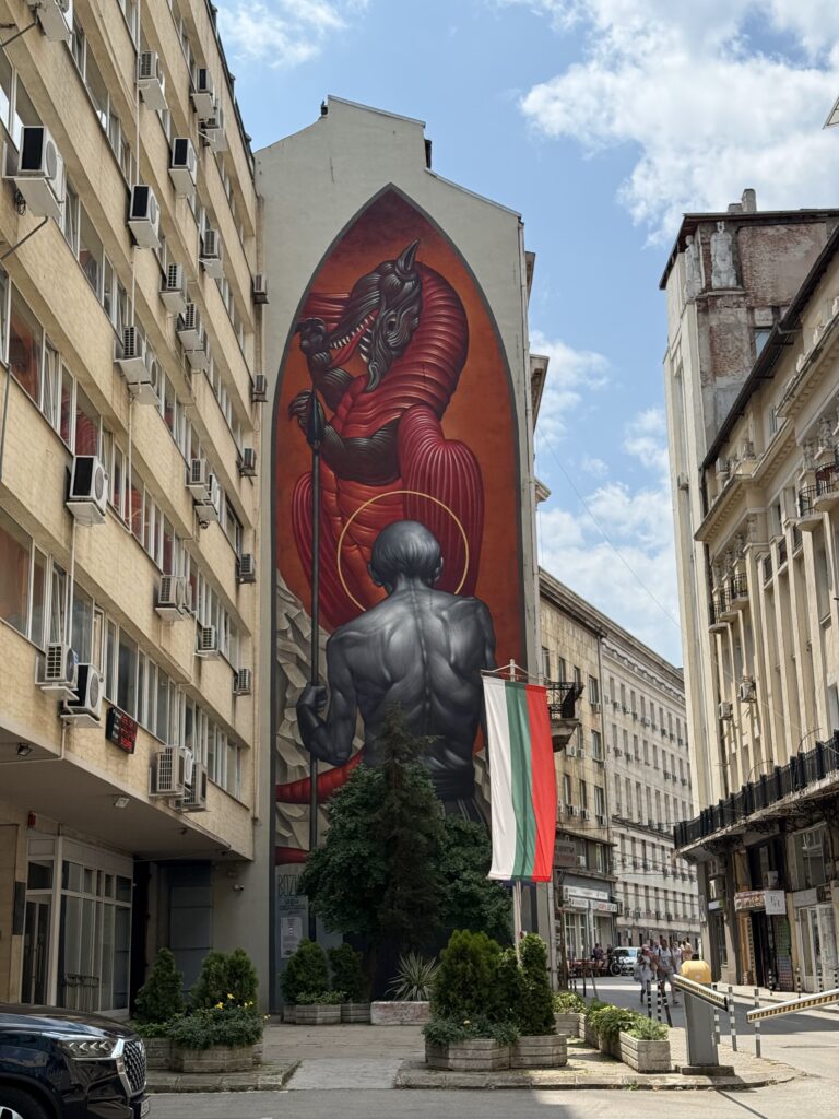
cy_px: 560
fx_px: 1551
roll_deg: +1.1
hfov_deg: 30.3
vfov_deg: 39.7
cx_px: 420
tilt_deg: +15.1
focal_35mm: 48
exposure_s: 1/5587
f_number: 1.78
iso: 80
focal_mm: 6.76
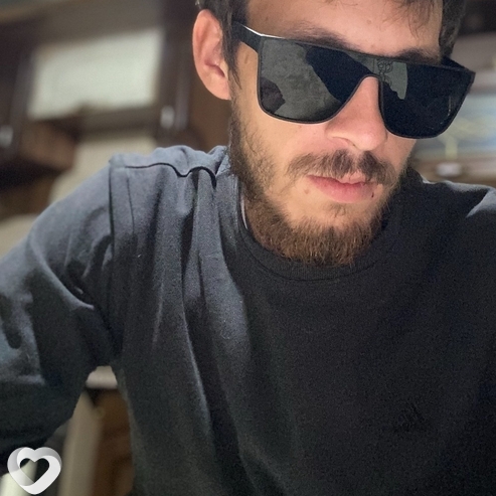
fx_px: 697
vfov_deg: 37.8
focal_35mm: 43
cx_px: 300
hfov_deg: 39.0
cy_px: 103
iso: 500
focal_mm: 2.71
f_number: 2.2
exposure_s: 1/27
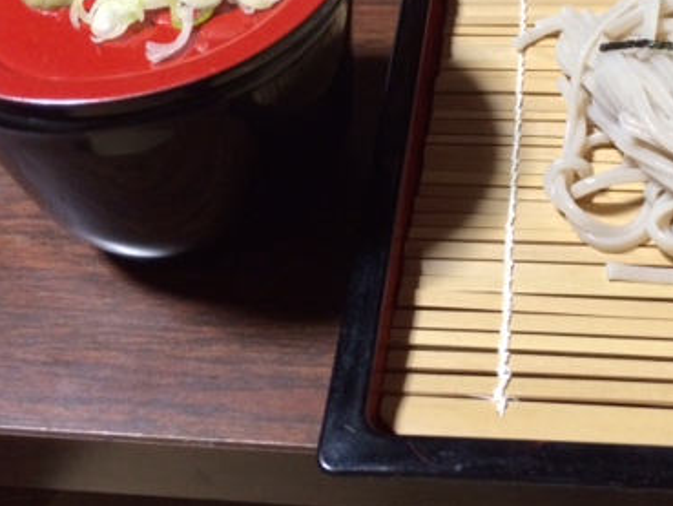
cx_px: 492
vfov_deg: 27.7
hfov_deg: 36.1
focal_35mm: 52
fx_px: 1011
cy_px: 135
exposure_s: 1/30
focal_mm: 4.12
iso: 320
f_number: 2.2
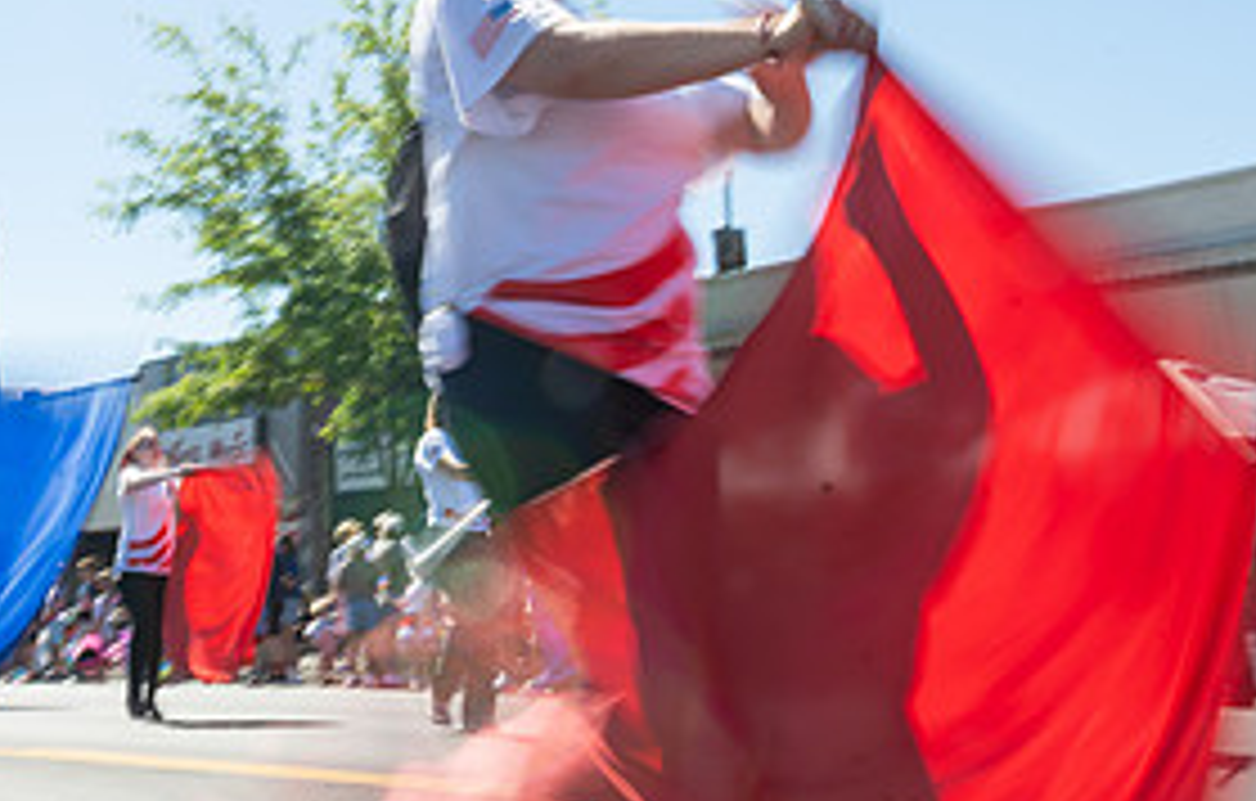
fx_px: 1963
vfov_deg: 22.5
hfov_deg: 34.4
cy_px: 81
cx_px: 258
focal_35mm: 57
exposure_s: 1/20
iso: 80
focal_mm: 24
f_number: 18
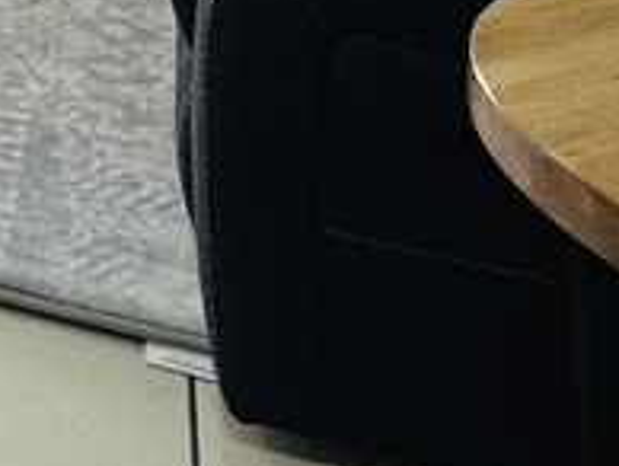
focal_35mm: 108
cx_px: -906
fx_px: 1934
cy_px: -780
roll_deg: +0.7
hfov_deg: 13.2
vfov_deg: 10.8
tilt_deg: -4.1
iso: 64
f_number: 2.2
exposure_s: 1/100
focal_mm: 2.22
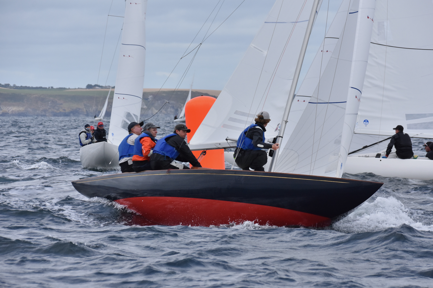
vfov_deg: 5.9
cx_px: 216
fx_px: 2796
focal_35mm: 232
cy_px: 144
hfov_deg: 8.9
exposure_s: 1/5000
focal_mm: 155
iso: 1000
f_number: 9
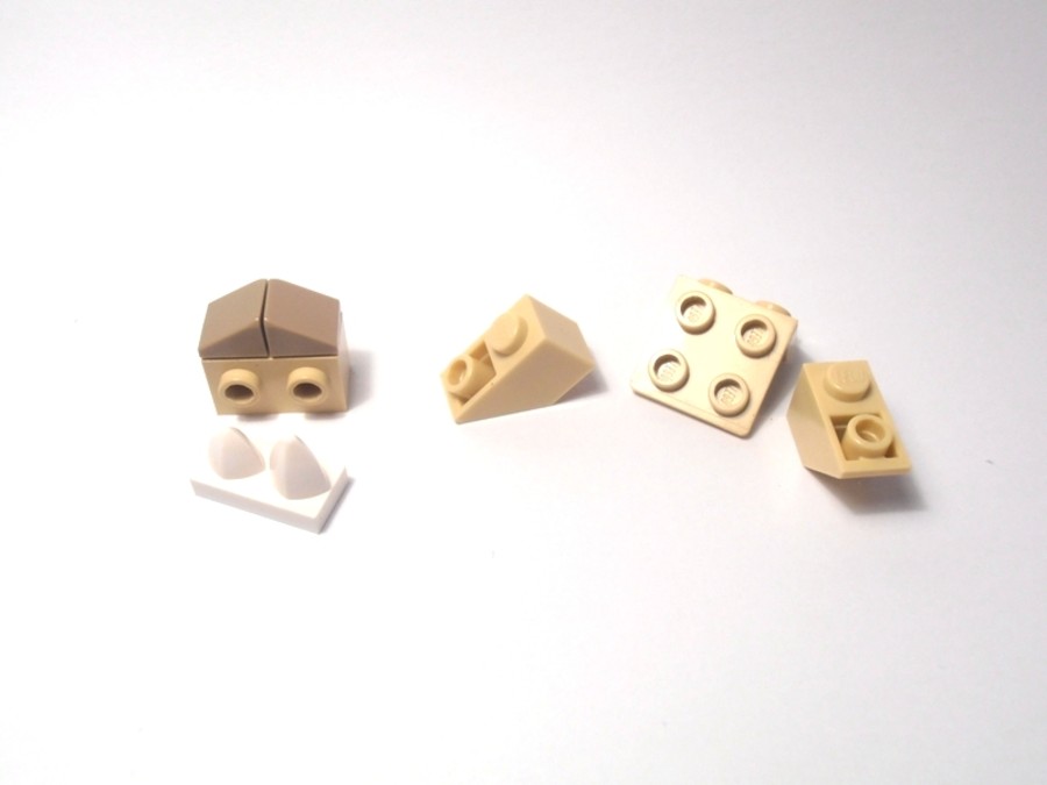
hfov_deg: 50.1
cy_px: 392
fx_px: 1119
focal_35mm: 37
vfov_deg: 38.7
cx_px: 524
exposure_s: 1/100
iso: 80
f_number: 3.9
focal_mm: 6.61
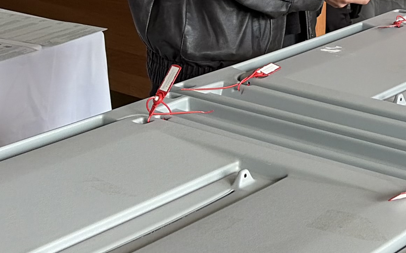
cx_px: 465
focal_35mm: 96
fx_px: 1062
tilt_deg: -5.0
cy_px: -136
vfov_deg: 12.8
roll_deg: -1.2
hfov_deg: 20.5
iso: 80
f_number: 1.6
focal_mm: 5.96
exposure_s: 1/121
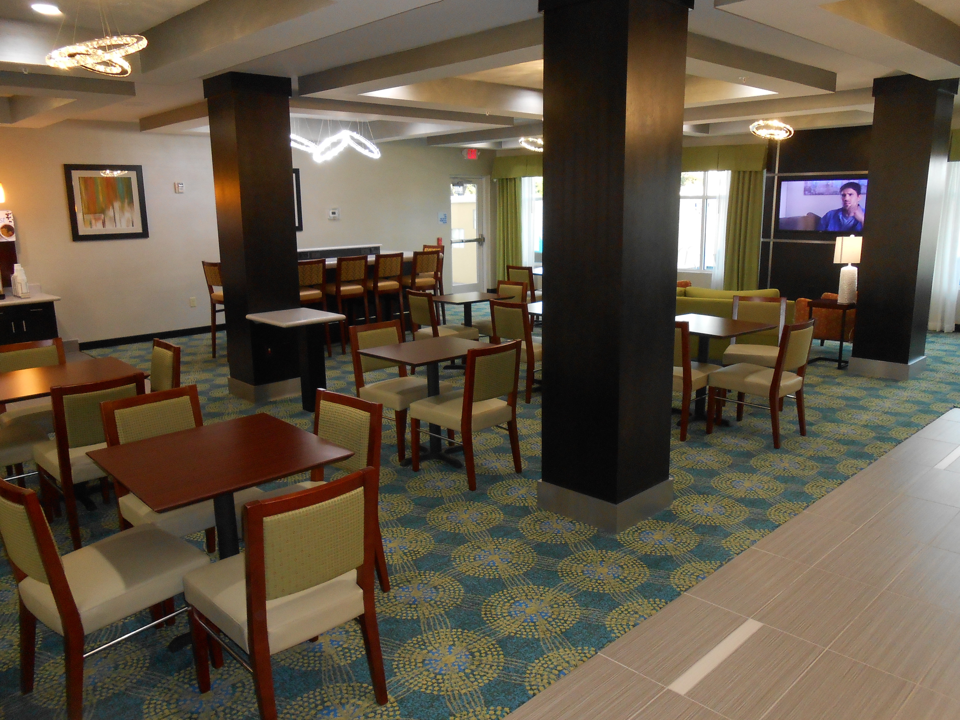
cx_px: 480
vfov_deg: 53.1
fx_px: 721
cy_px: 360
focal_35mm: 26
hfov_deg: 67.3
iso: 250
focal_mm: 4.6
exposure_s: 1/25
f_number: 3.5
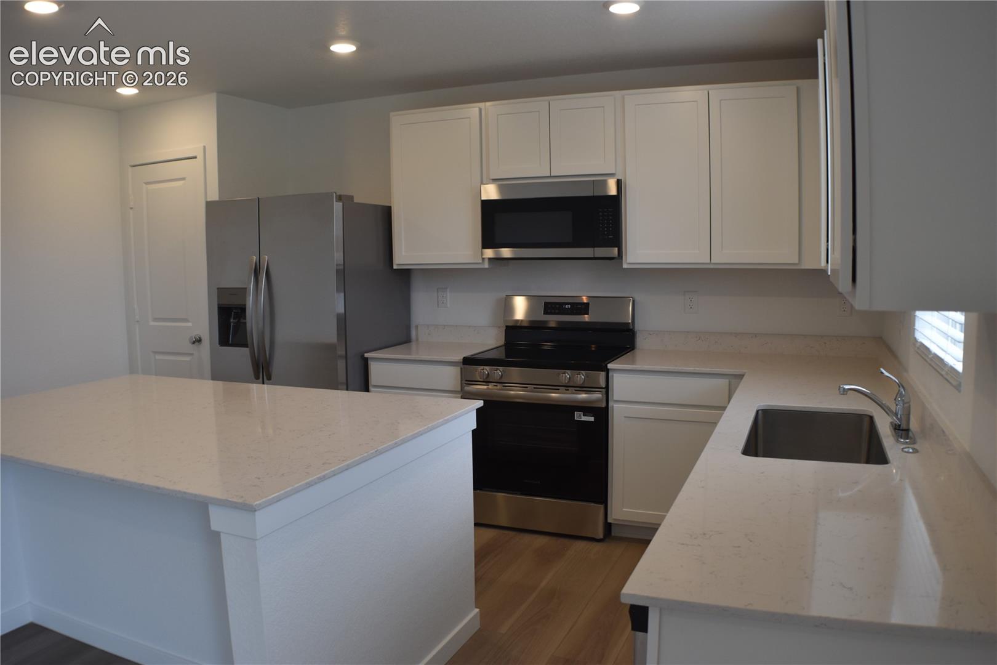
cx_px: 498
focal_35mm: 36
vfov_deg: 36.9
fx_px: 997
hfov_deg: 53.1
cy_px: 332
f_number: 5
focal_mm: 24
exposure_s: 1/100
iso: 400
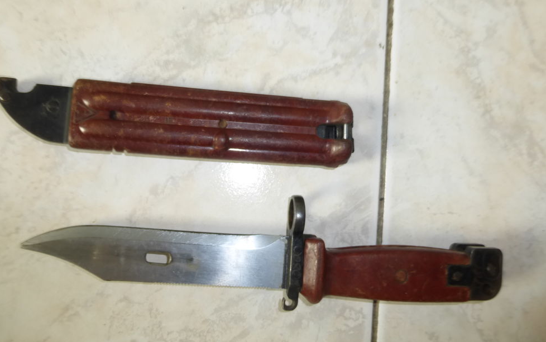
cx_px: 267
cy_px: 155
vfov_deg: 47.6
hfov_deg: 70.4
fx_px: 387
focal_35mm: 26
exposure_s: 1/10
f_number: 3.3
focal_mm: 4.3
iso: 100
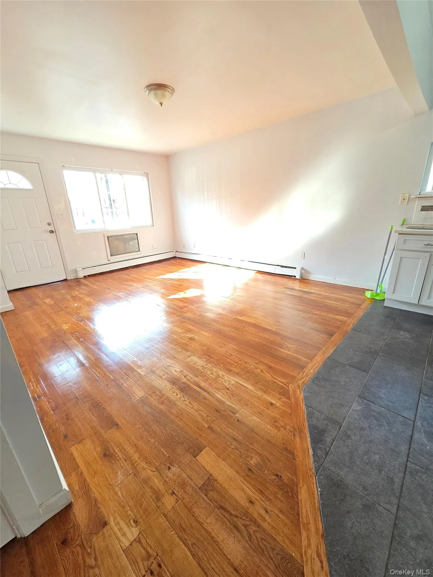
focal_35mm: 13
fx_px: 217
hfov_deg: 89.9
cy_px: 288
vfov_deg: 106.2
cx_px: 216
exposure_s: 1/120
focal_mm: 2.2
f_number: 2.2
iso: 250
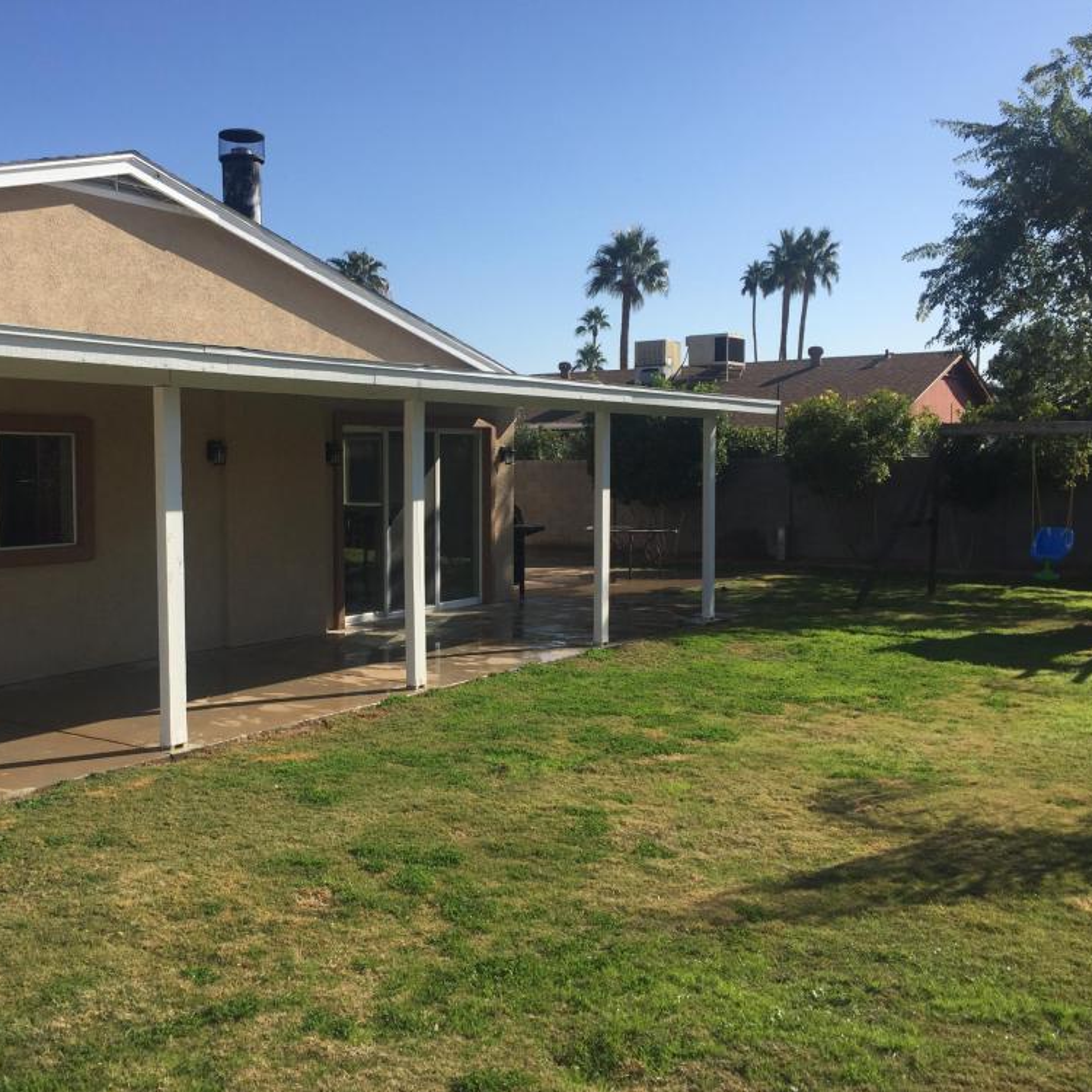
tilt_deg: -3.9
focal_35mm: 35
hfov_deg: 46.8
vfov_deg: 47.2
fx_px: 1249
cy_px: 556
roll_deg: +0.1
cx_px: 412
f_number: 2.2
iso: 32
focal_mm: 4.15
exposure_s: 1/2326
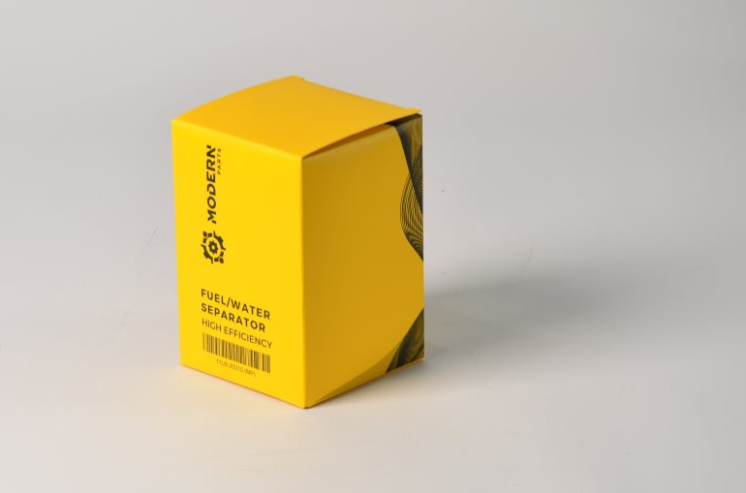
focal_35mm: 205
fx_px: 4229
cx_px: 309
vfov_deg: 6.7
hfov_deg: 10.1
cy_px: 249
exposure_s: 1/13
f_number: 8
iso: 100
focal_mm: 105
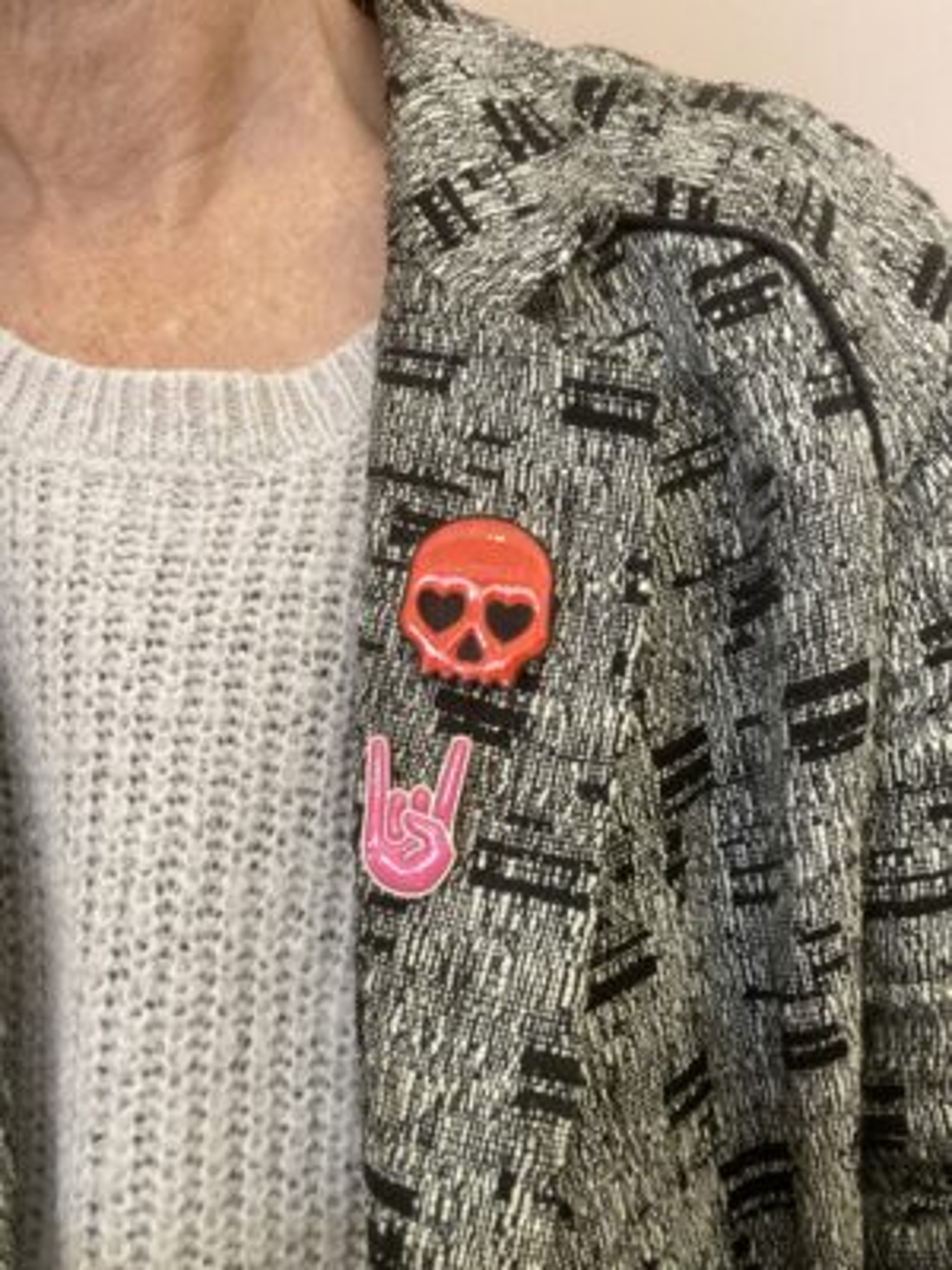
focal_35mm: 30
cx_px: 476
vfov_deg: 60.0
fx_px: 1100
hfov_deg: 46.8
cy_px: 635
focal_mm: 2.71
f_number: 2.2
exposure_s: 1/50
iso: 160
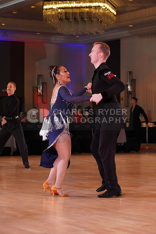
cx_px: 78
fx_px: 682
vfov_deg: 19.5
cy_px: 117
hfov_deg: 13.0
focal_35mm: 105
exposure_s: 1/160
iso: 1600
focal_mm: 105
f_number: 5.6
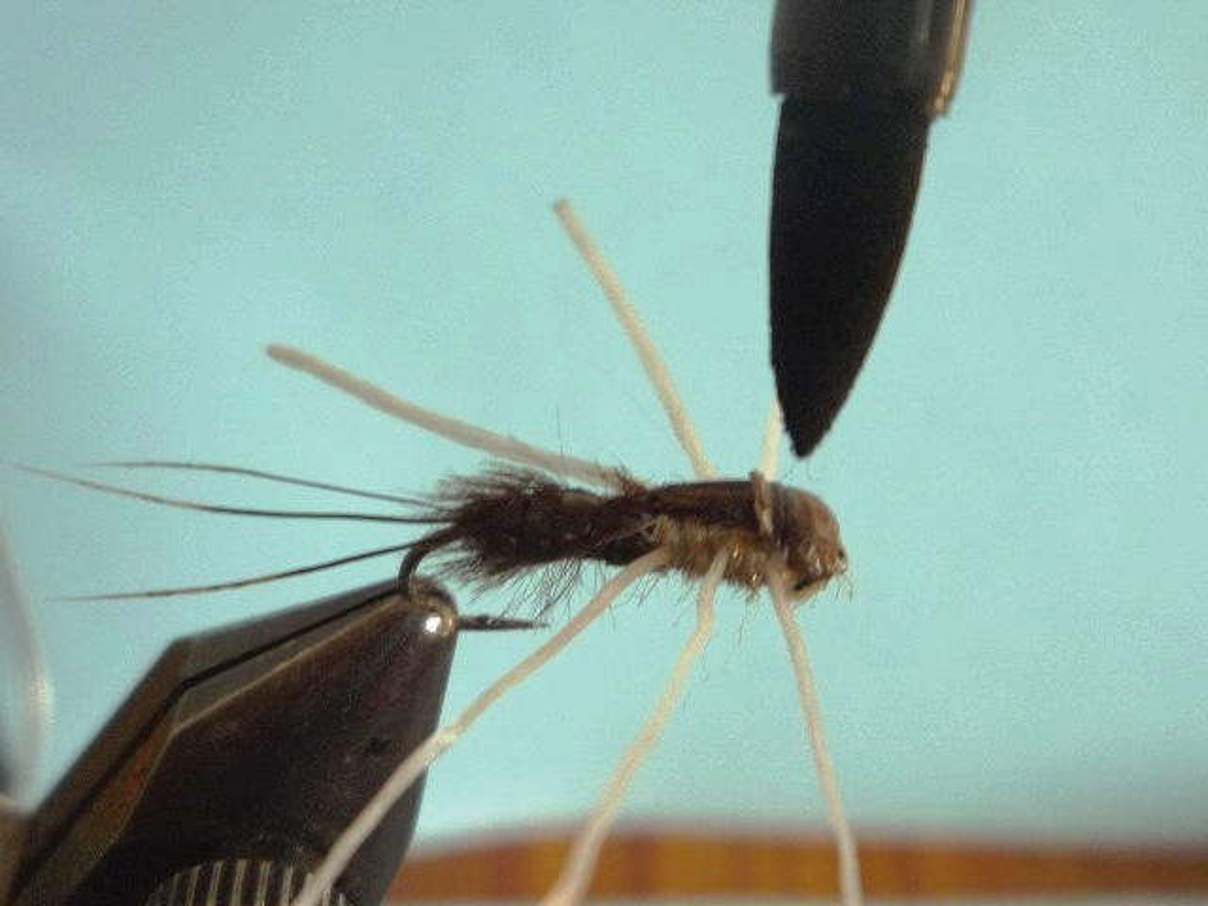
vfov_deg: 46.8
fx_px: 1047
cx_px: 604
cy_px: 453
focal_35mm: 30
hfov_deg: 60.0
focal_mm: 5.2
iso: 125
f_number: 3.3
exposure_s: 1/30
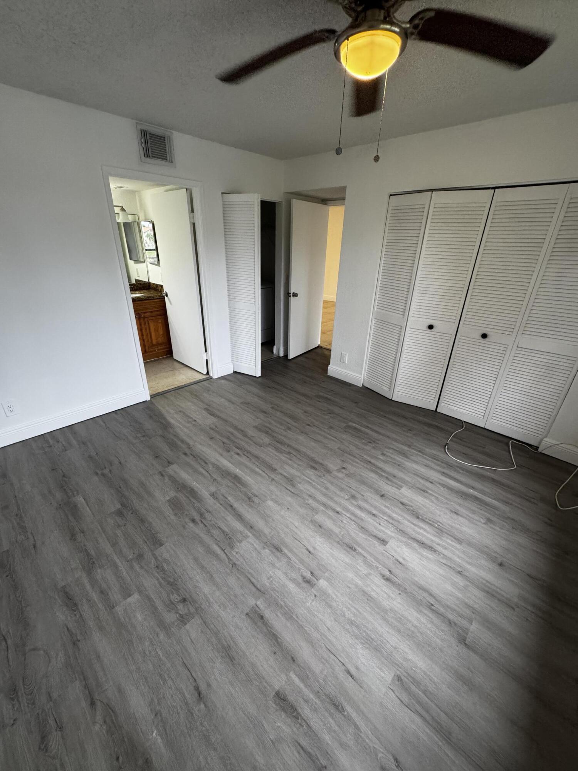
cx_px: 289
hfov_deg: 85.7
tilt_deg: -25.1
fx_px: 312
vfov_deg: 102.1
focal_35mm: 14
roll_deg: -0.5
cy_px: 386
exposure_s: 1/120
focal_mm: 2.22
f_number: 2.2
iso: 320
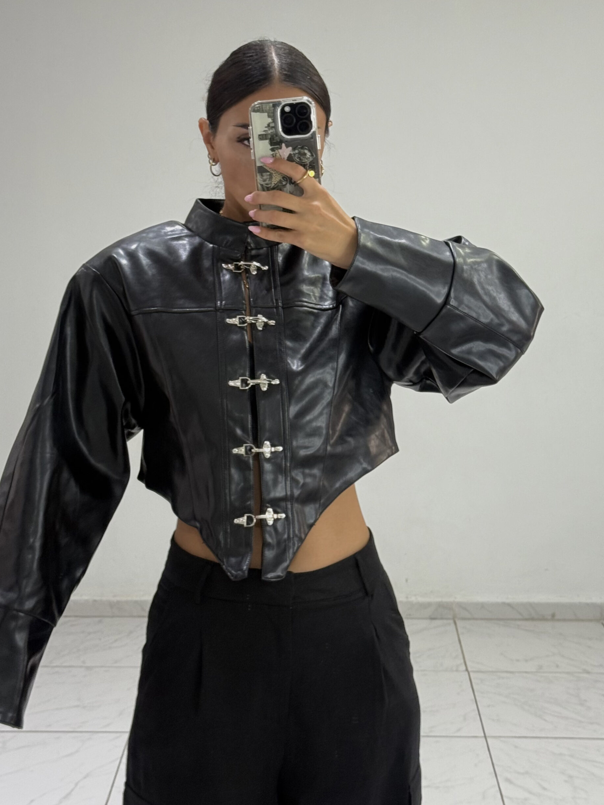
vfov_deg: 38.2
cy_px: 388
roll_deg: -4.9
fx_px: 1164
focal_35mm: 50
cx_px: 294
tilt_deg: -7.4
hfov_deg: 29.1
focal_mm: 6.76
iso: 50
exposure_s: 1/50
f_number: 1.78
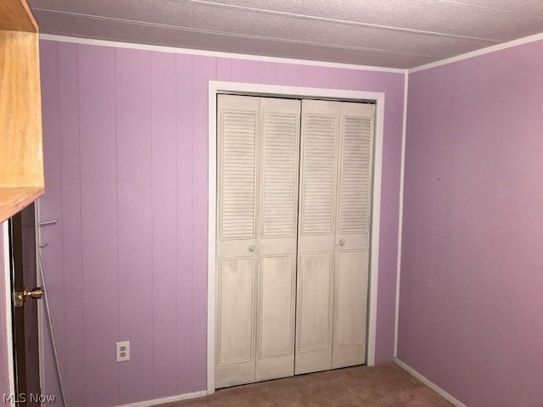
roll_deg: -1.1
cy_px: 204
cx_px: 272
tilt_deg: -5.1
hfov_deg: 63.4
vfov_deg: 49.7
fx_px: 439
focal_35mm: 28
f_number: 1.8
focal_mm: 3.99
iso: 80
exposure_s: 1/30
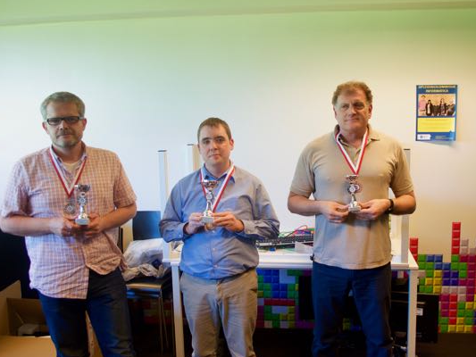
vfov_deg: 37.7
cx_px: 278
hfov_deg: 48.8
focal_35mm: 38
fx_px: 523
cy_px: 180
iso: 400
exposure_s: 1/60
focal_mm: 22
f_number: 4
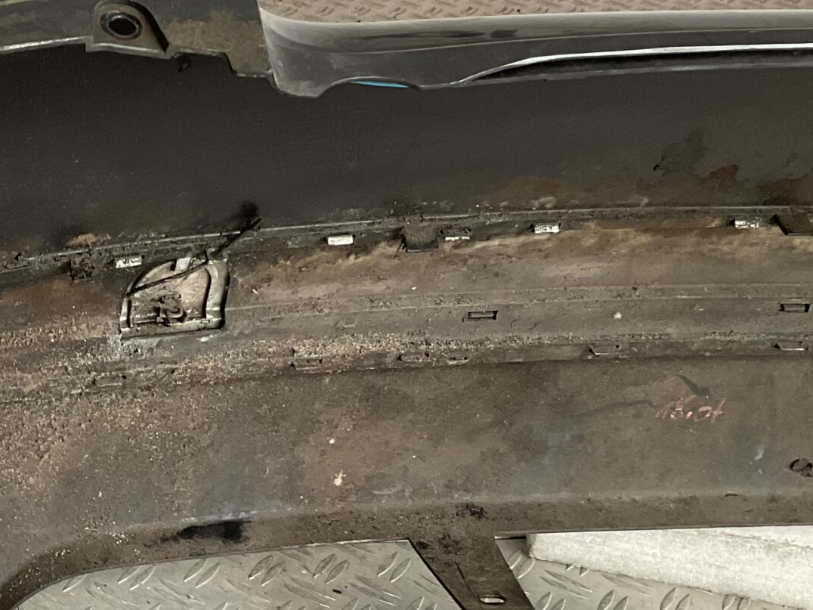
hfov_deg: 26.4
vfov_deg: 21.2
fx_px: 1621
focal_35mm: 69
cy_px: 421
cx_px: -29
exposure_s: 1/50
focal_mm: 3
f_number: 1.8
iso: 100
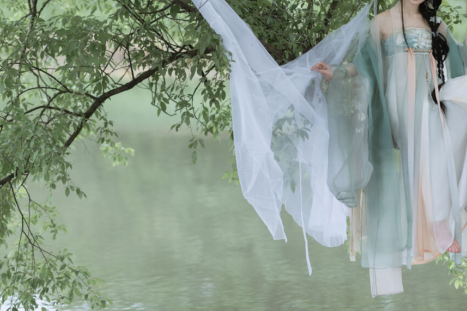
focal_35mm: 119
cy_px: 111
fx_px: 1543
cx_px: 242
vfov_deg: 11.5
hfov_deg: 17.2
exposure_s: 1/320
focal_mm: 85
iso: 100
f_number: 2
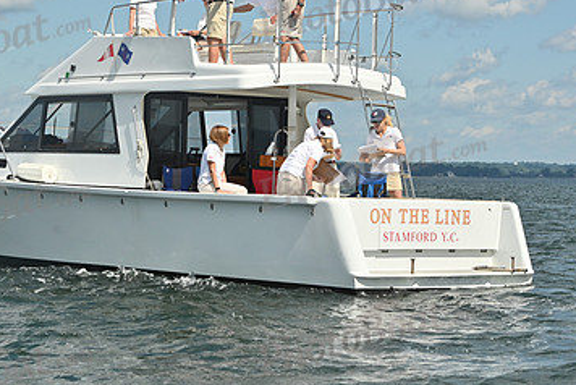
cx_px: 176
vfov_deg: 12.0
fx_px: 1825
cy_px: 108
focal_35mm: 114
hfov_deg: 17.9
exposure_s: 1/1600
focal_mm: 70
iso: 250
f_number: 7.1
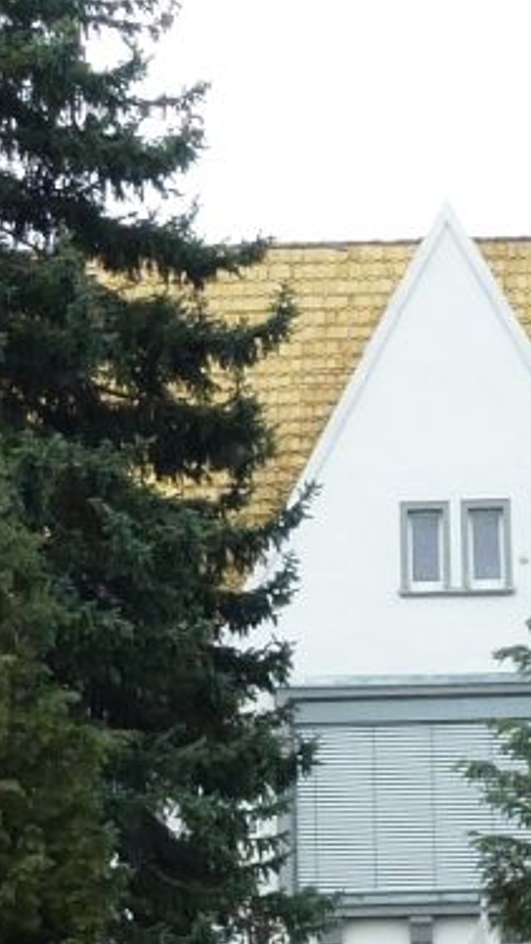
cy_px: 738
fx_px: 6807
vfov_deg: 7.9
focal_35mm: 272
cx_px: 347
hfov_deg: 4.5
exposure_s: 1/200
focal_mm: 11.7
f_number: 4.6
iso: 100
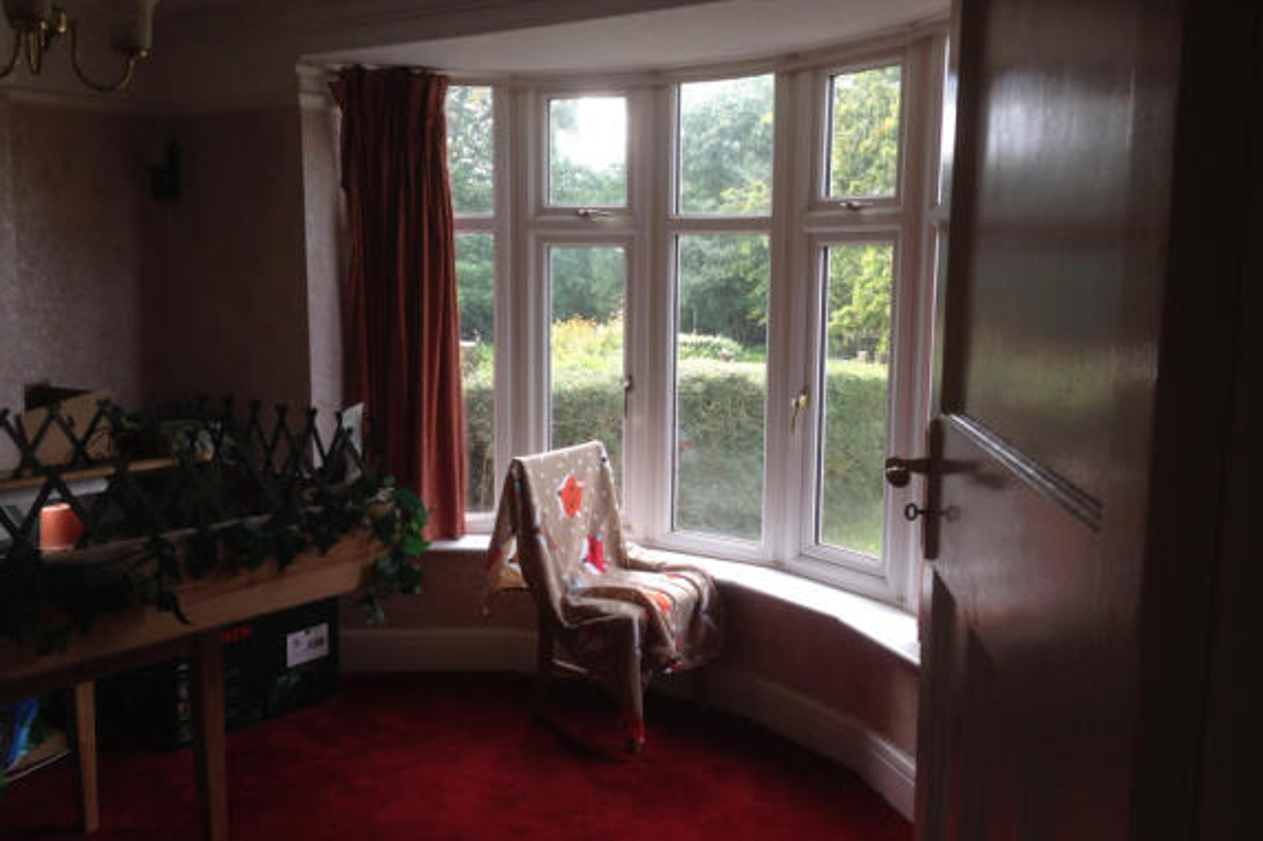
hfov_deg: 54.4
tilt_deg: -5.7
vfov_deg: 37.8
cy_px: 423
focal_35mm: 35
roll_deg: -1.6
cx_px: 639
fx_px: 1227
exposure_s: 1/40
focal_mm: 4.12
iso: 50
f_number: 2.4
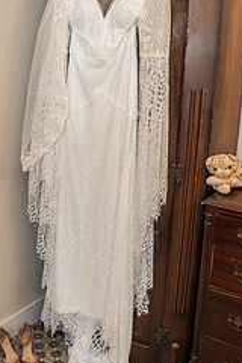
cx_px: 101
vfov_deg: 43.4
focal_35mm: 45
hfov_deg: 29.8
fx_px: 454
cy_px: 145
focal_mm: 24
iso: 2000
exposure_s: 1/100
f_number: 4
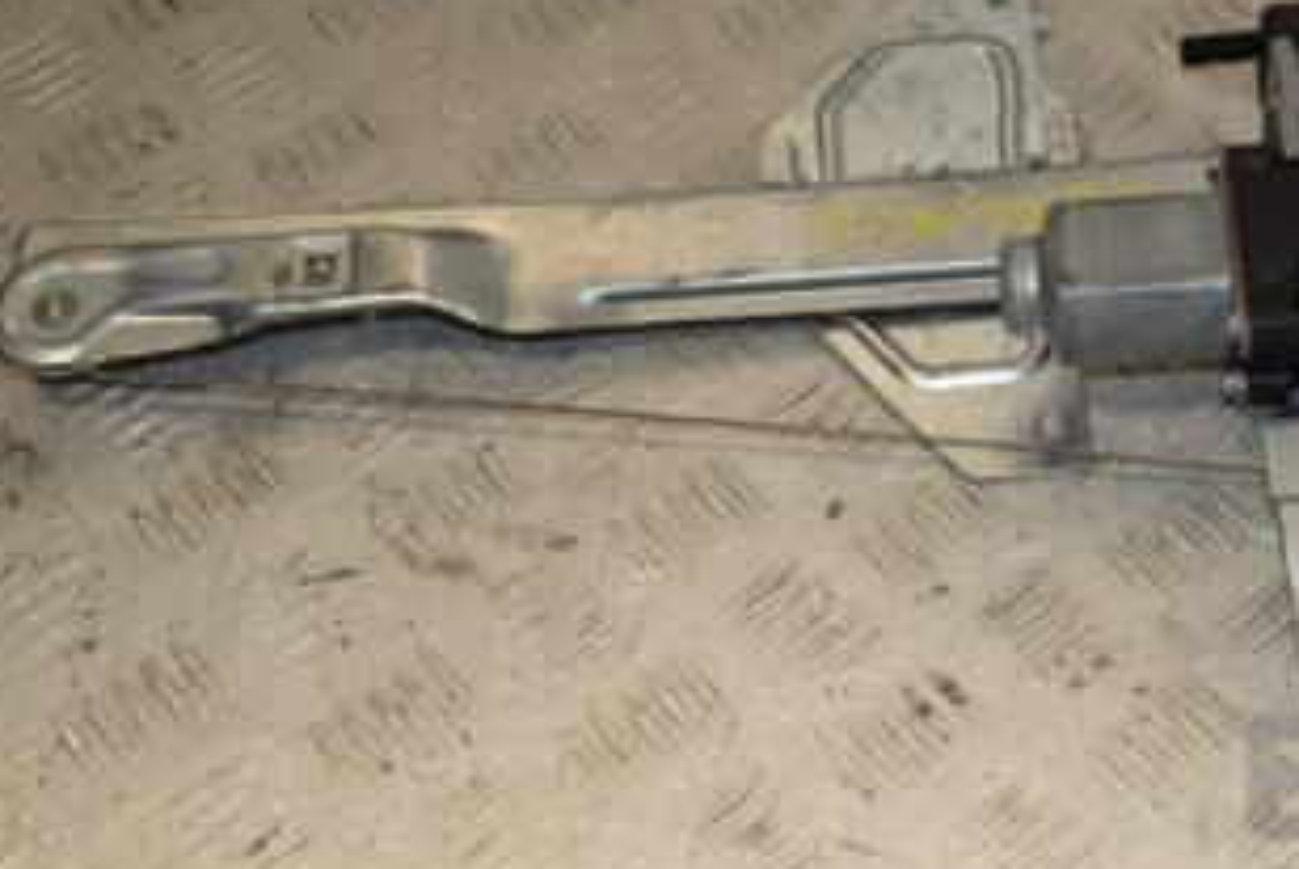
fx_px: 2636
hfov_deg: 26.7
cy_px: 215
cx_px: 1168
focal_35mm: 73
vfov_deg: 18.6
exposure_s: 1/200
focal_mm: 25
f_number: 8
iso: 800
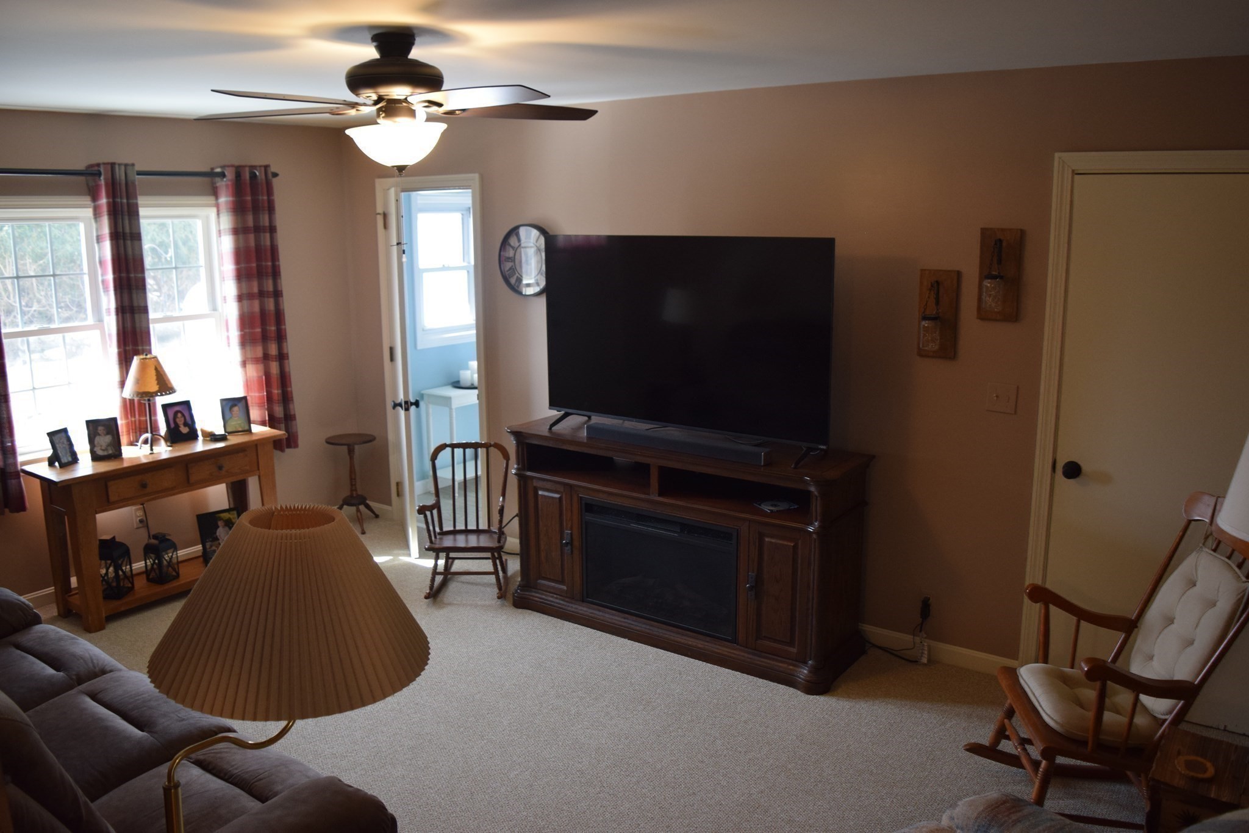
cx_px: 624
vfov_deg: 47.9
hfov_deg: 67.4
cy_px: 416
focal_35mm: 27
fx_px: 937
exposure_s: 1/60
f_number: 4
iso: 720
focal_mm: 18
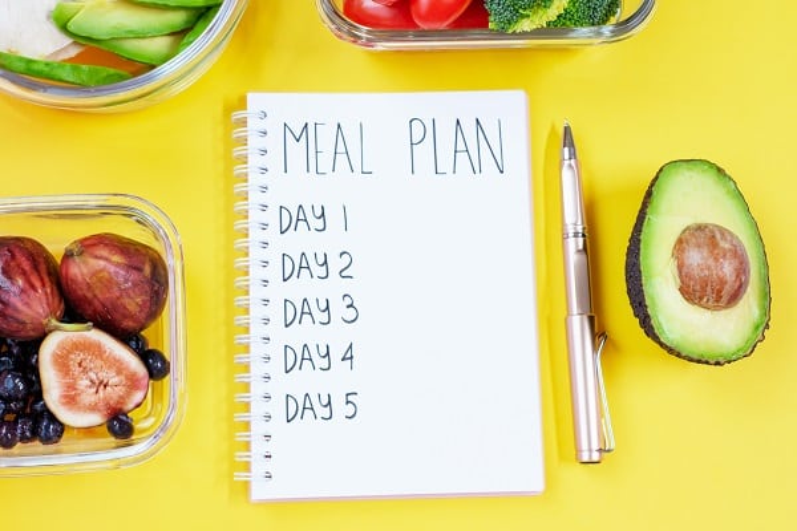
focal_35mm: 53
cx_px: 398
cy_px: 266
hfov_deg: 37.5
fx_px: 1173
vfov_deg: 25.5
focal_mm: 35
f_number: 4
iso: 800
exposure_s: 1/60
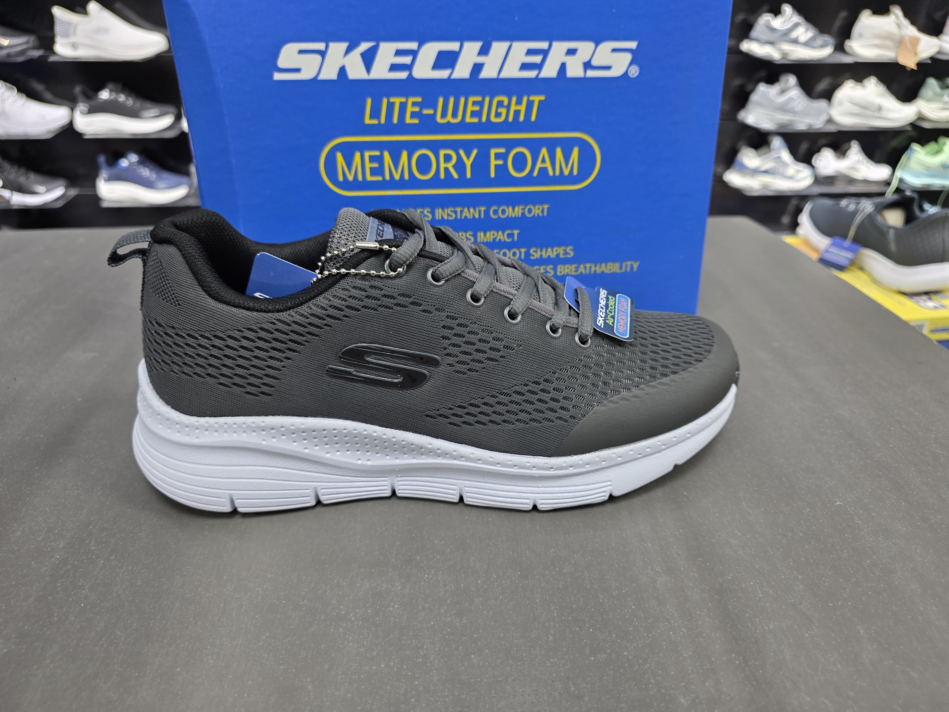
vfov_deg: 58.9
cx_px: 474
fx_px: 631
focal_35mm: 23
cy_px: 356
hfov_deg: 73.9
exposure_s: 1/100
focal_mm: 6.3
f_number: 1.7
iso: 160
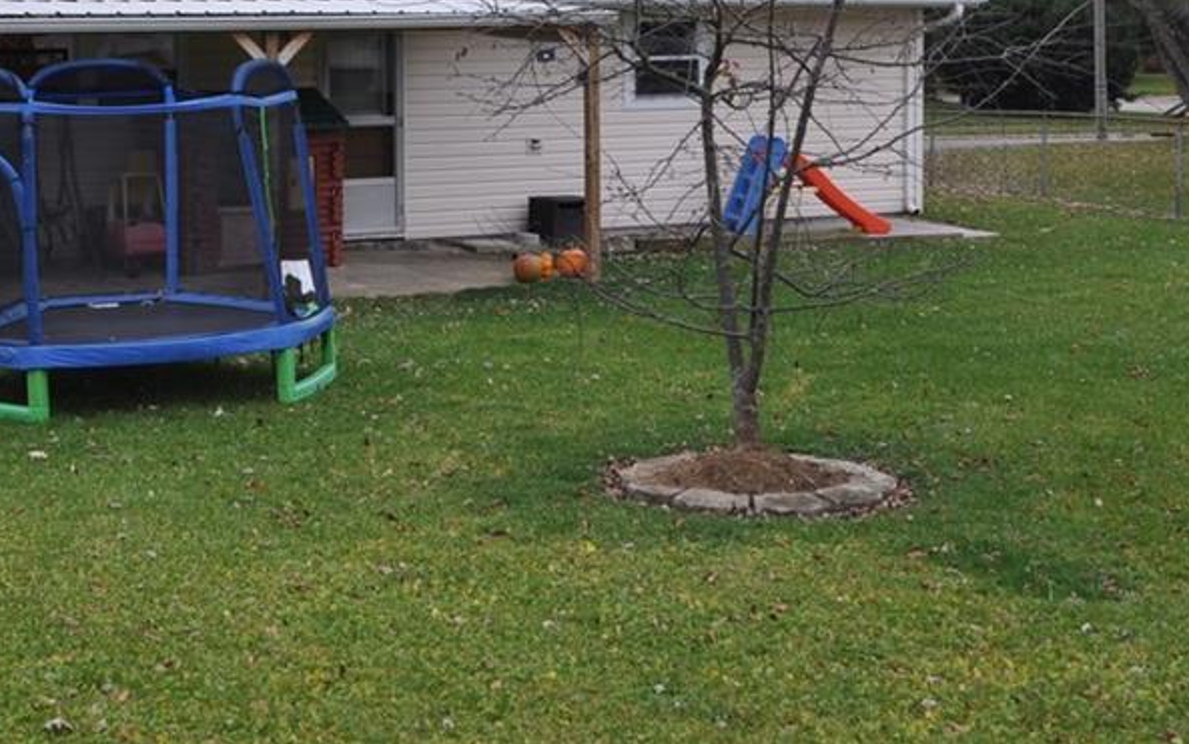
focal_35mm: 66
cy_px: 65
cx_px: 301
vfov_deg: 19.4
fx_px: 2135
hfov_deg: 30.6
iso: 220
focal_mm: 25
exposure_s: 1/125
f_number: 5.6
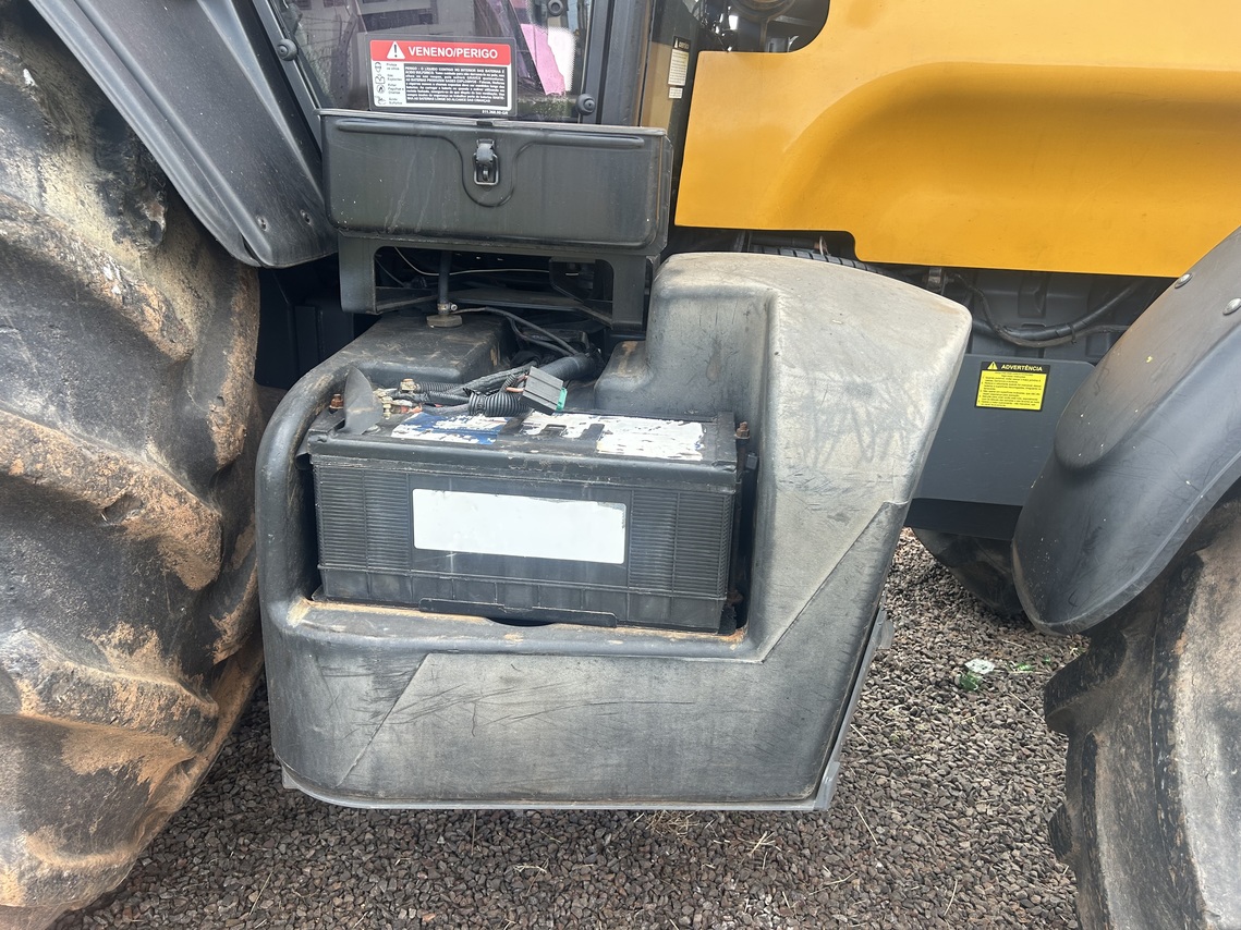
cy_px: 465
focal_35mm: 26
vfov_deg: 53.1
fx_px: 932
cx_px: 620
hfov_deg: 67.3
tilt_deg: -18.8
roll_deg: +3.0
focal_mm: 5.7
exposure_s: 1/361
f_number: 1.5
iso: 50
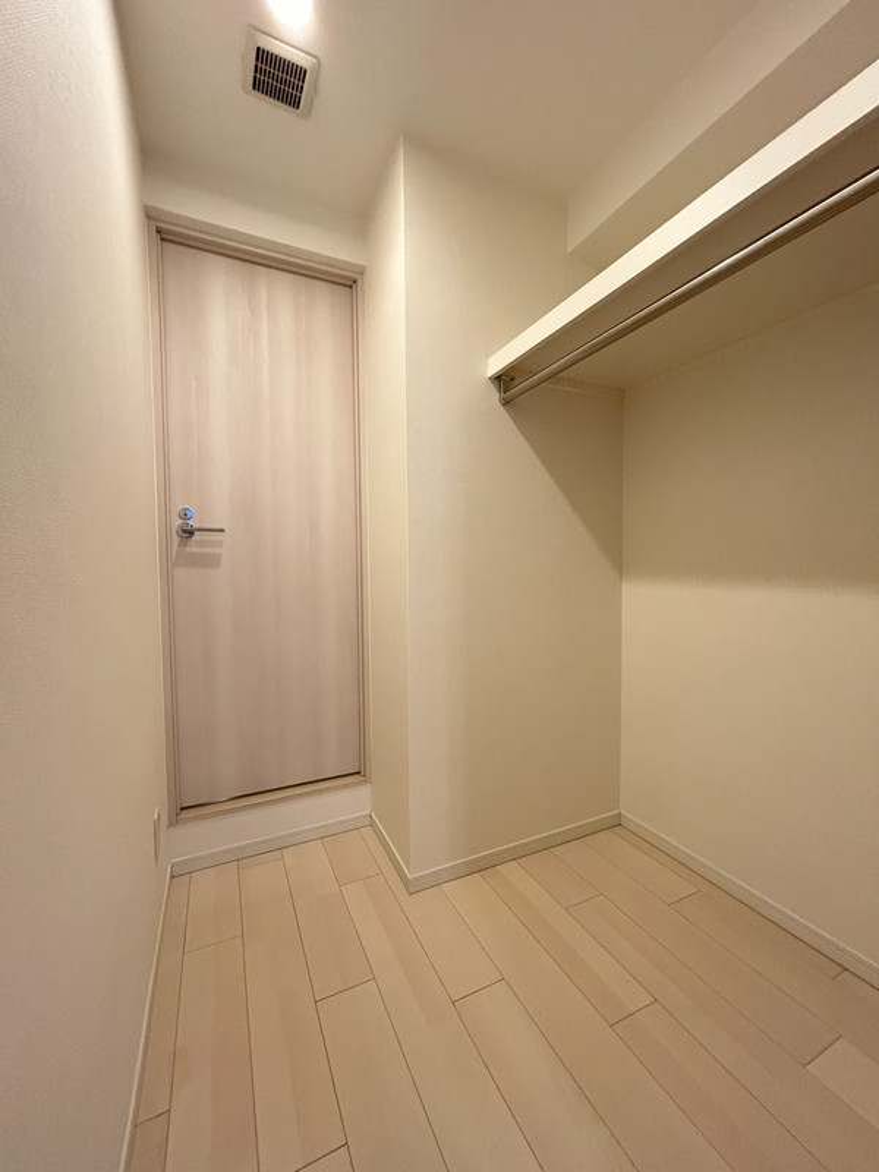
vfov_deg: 102.1
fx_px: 474
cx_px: 440
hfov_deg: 85.7
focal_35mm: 14
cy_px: 586
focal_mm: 1.54
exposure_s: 1/50
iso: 320
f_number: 2.4
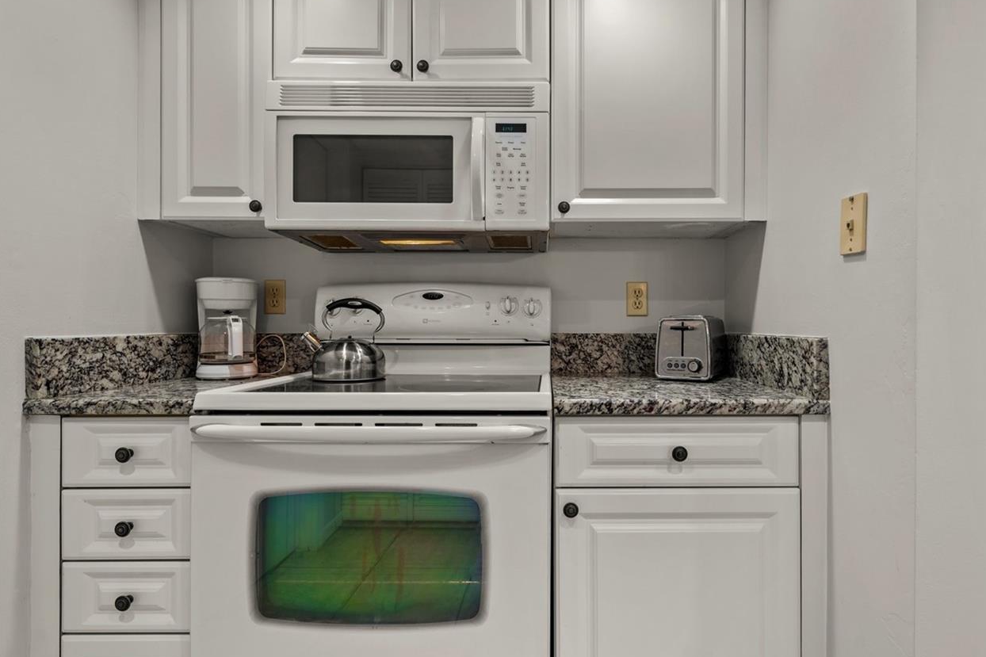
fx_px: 493
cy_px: 348
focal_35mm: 18
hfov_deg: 89.8
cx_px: 540
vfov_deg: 67.3
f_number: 8
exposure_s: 1/2
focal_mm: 14
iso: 250
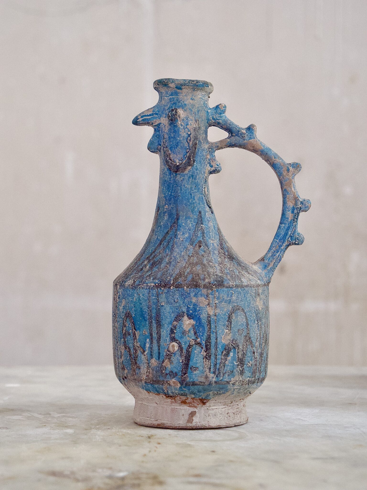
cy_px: 245
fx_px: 1187
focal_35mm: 84
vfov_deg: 23.3
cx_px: 184
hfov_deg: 17.6
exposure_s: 1/100
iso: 1000
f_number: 3.9
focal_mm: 42
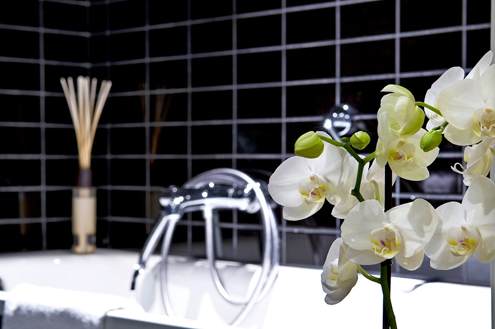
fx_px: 1133
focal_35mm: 82
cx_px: 248
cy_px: 164
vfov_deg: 16.5
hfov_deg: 24.6
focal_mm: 55
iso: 200
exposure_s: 2.5
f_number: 10
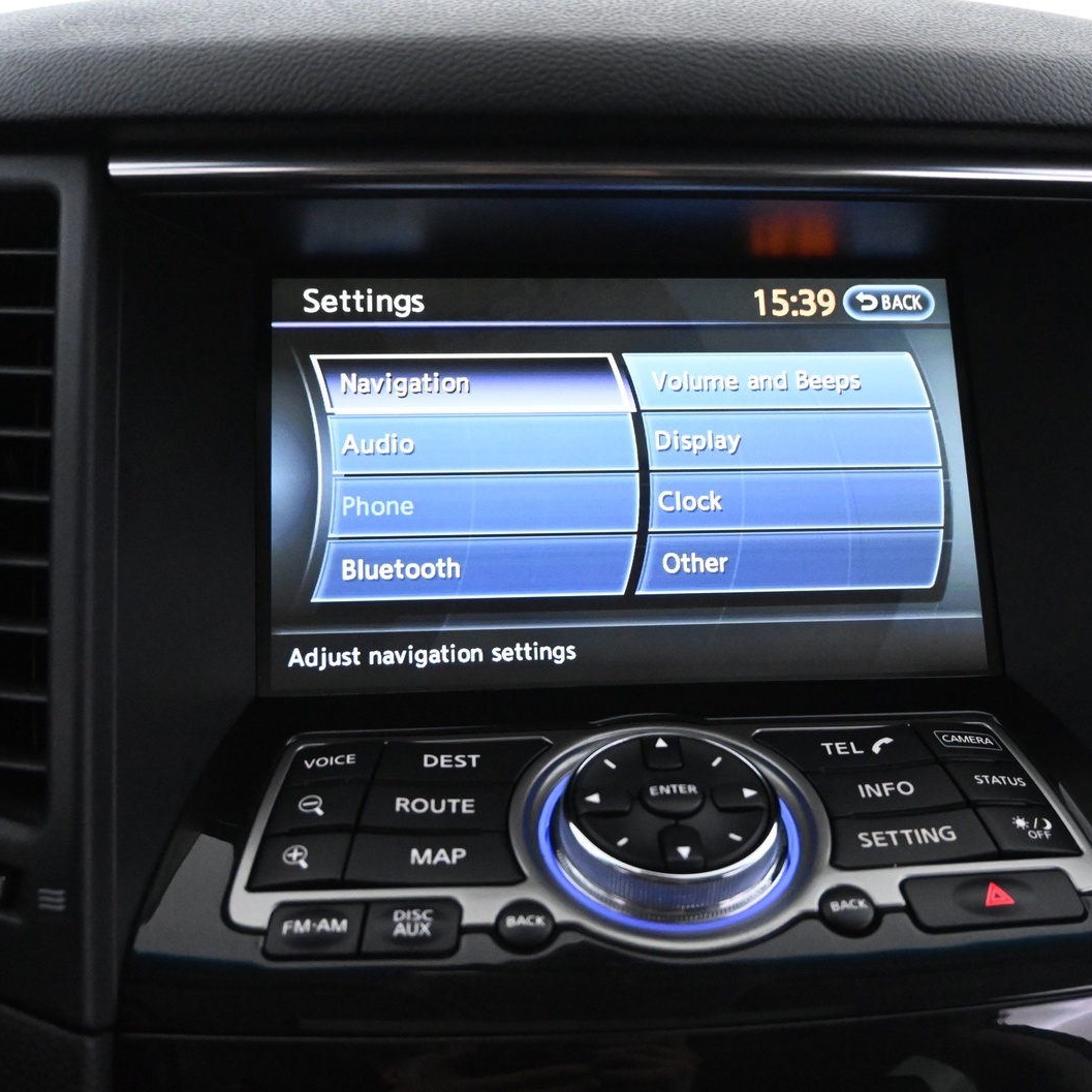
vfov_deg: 38.4
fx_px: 1570
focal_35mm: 44
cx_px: 609
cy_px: 551
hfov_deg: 38.3
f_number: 4
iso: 5600
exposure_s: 1/60
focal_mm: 22.5
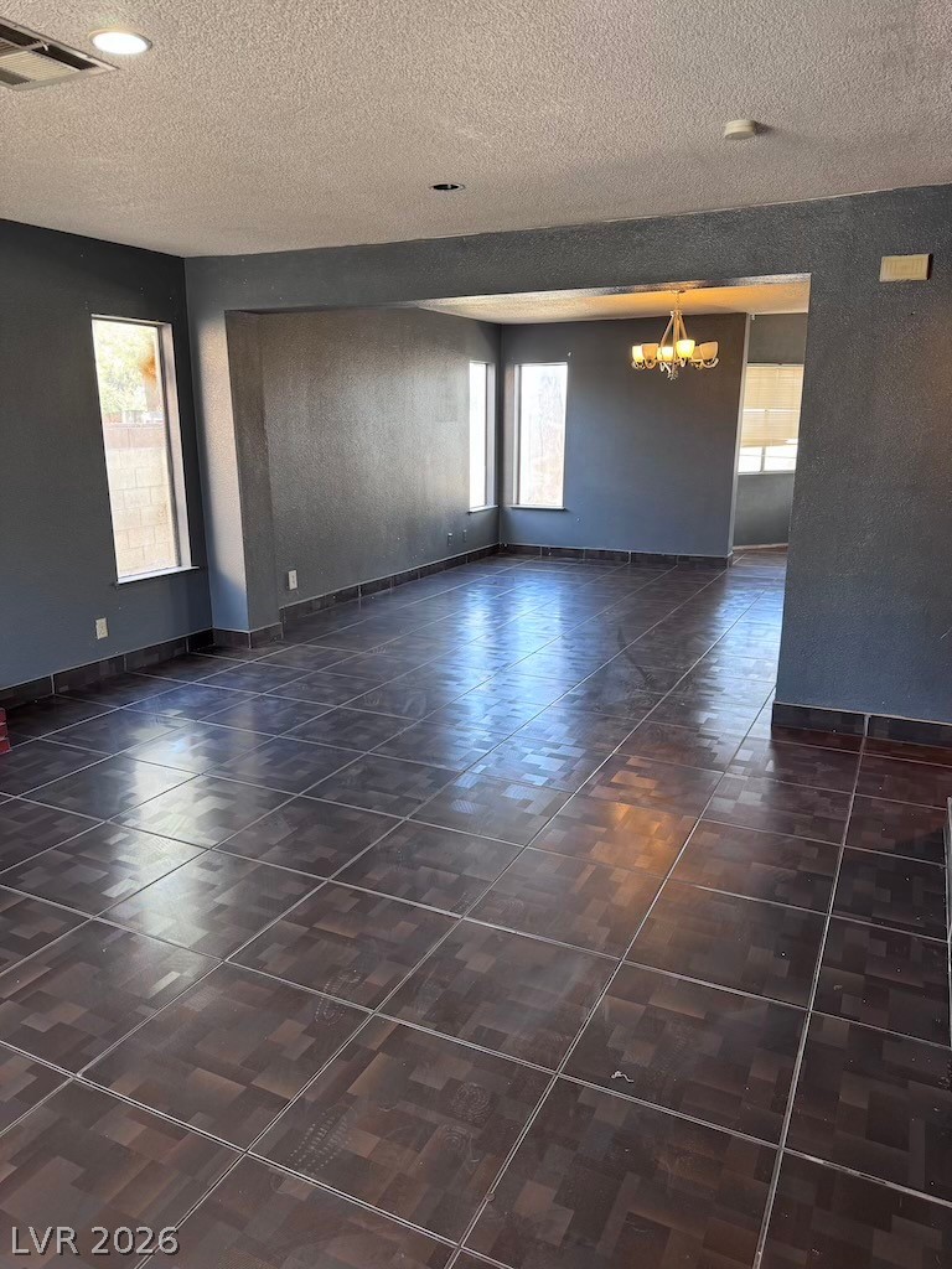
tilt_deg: -14.3
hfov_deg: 56.8
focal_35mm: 24
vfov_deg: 71.6
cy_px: 634
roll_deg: -0.1
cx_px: 476
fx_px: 880
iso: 160
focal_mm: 6.76
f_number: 1.78
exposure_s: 1/60
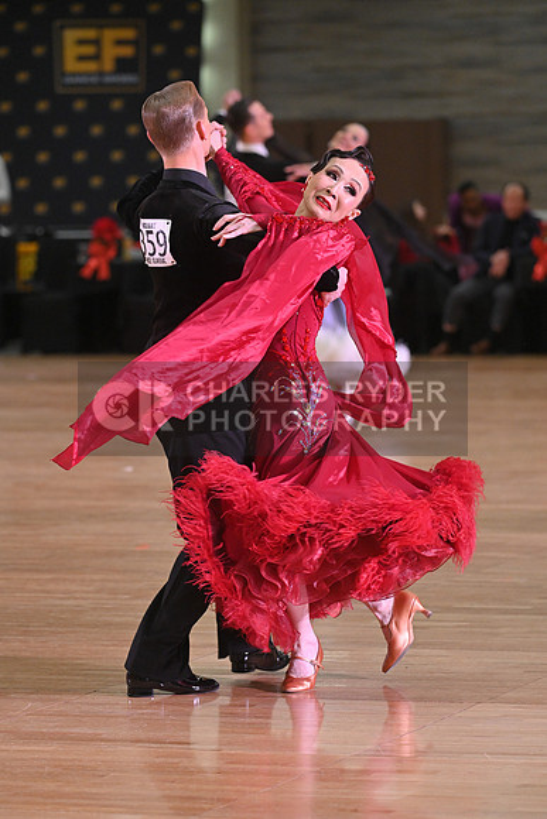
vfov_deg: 10.3
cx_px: 274
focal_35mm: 200
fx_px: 4555
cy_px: 410
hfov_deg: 6.9
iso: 3200
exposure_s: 1/400
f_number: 5.6
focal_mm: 200
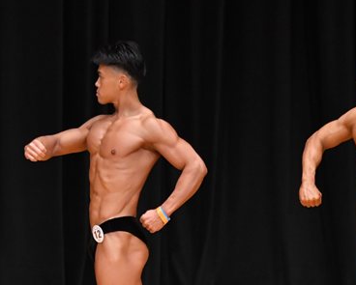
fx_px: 5620
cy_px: 225
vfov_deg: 2.9
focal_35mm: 533
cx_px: 157
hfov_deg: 3.6
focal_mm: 180
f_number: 5.6
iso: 4000
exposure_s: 1/400
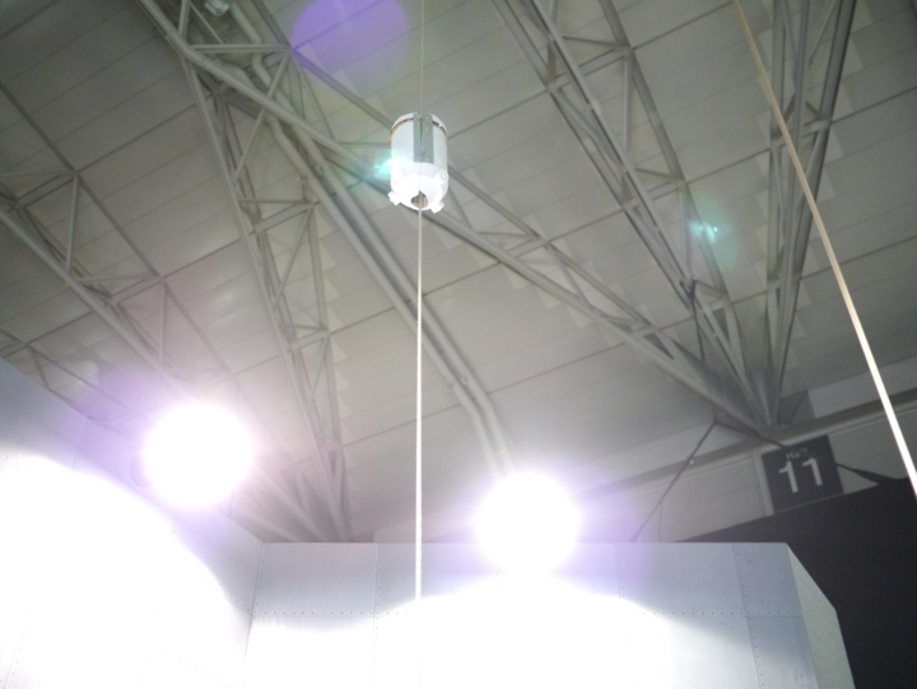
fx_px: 1060
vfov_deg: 36.0
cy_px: 344
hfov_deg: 46.8
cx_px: 458
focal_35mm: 40
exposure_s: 1/80
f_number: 1.7
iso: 1600
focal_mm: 20
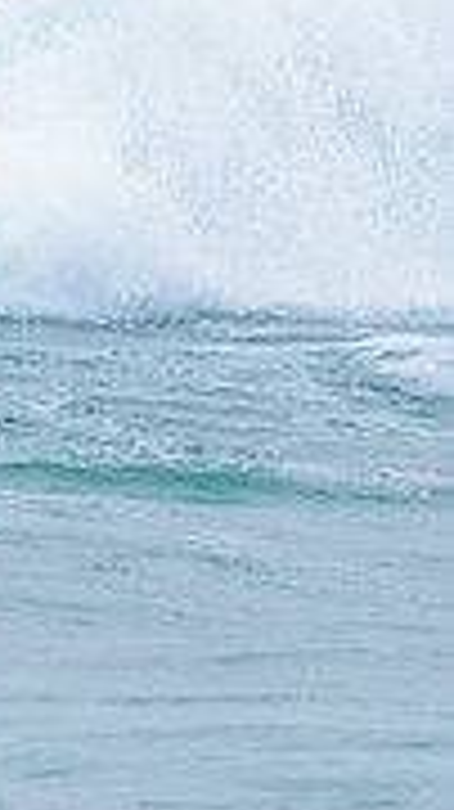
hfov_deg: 0.6
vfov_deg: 1.0
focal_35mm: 2070
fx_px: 44384
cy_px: 190
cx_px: -553
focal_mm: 500
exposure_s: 1/2000
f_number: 5.6
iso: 1400
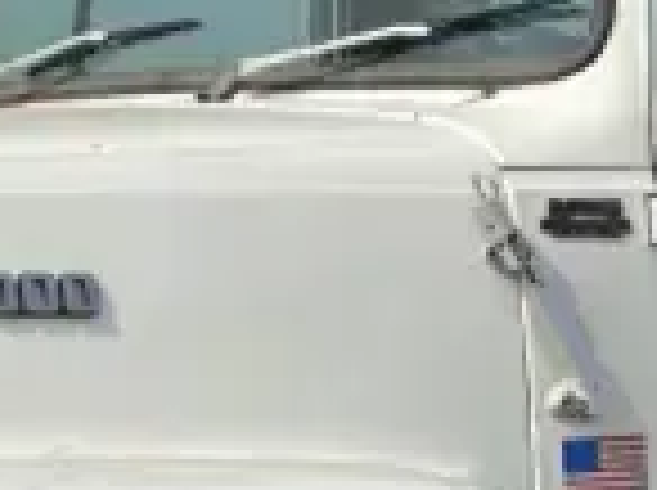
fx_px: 3240
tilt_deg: -3.1
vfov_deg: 8.6
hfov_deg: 11.4
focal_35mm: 171
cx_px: 738
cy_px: 539
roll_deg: +0.8
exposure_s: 1/5291
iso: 32
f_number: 1.6
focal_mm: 4.2
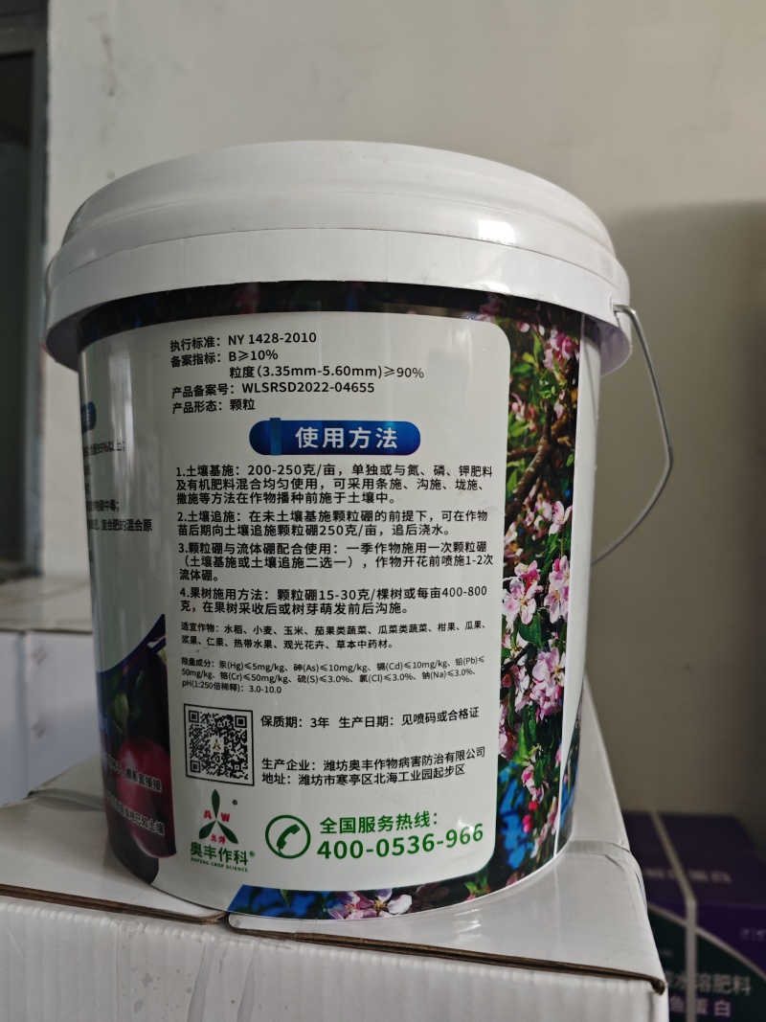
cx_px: 383
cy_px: 511
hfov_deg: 58.9
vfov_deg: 73.9
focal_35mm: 23
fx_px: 679
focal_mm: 6.55
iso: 500
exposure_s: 1/50
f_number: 1.6
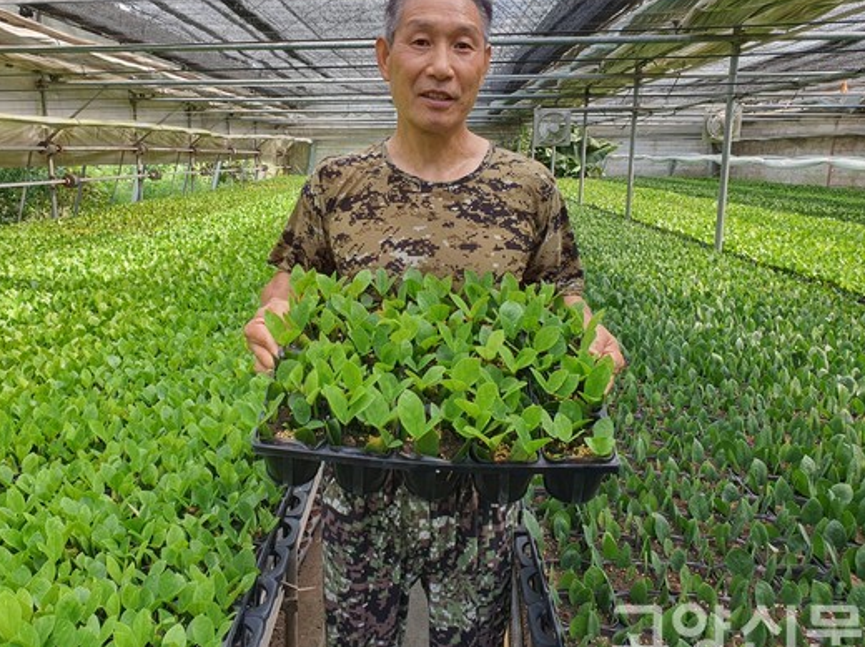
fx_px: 749
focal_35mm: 30
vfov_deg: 46.7
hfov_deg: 59.9
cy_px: 325
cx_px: 388
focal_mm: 4.3
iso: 50
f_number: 2.4
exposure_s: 1/141
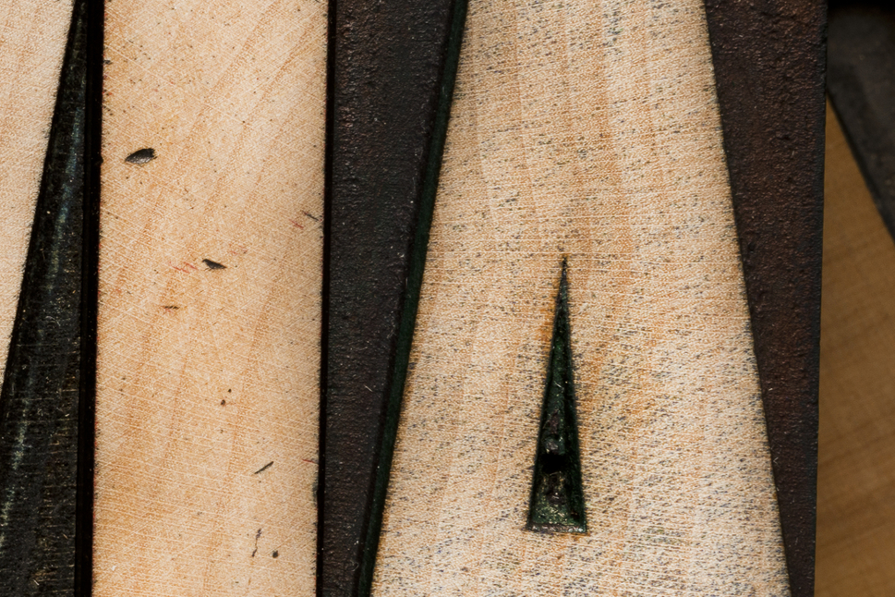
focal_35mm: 260
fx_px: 6463
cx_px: -468
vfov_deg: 5.3
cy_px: 318
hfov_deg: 7.8
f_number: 16
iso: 100
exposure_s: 1/100
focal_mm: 60
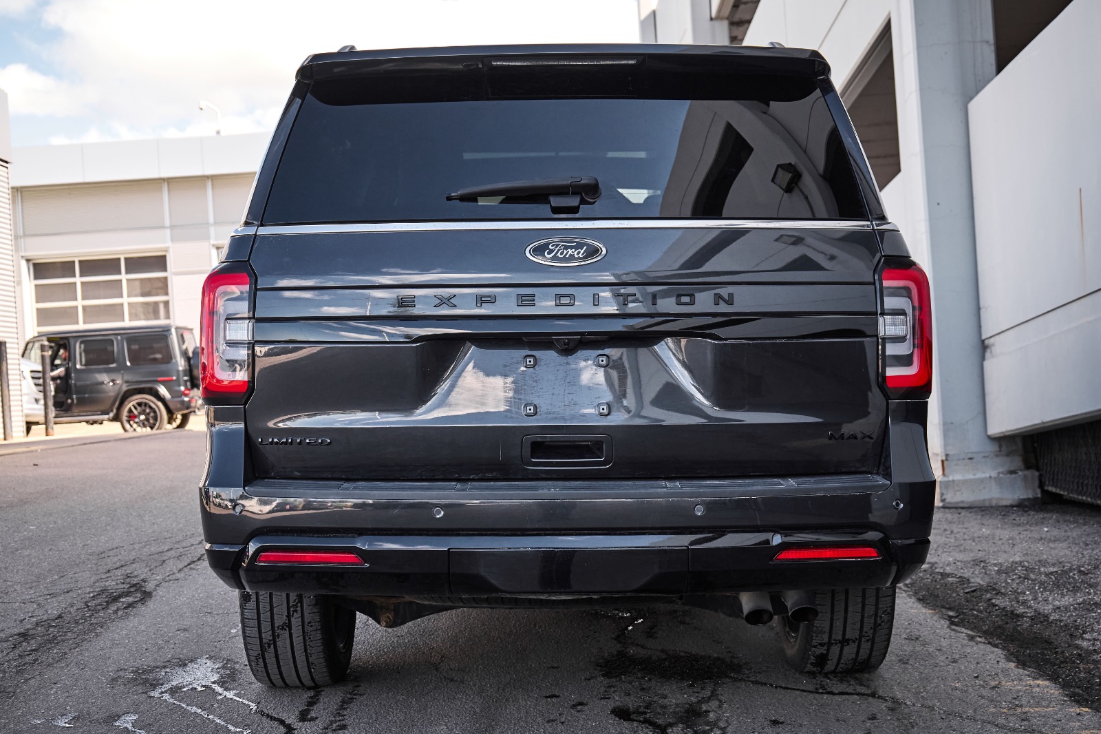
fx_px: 1559
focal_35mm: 51
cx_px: 550
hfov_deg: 38.9
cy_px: 367
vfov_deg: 26.5
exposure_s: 1/800
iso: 1250
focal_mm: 51
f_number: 5.3
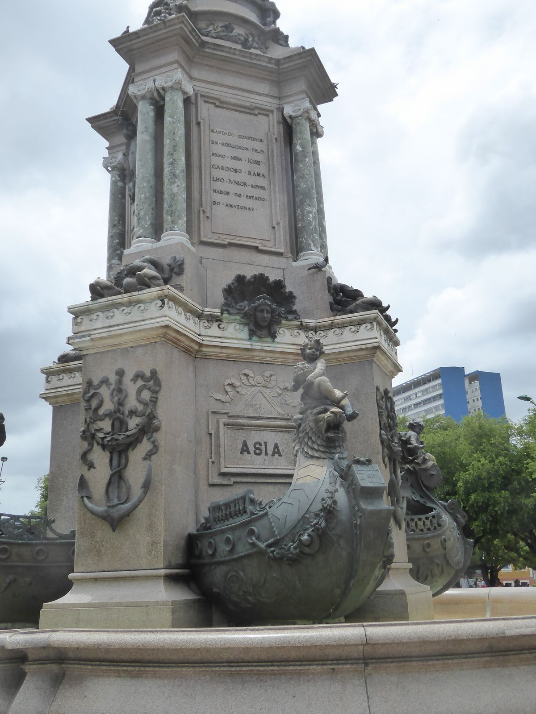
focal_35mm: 36
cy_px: 357
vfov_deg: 51.4
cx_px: 268
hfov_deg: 39.7
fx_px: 743
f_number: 4.5
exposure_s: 1/640
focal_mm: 6.3
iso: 160
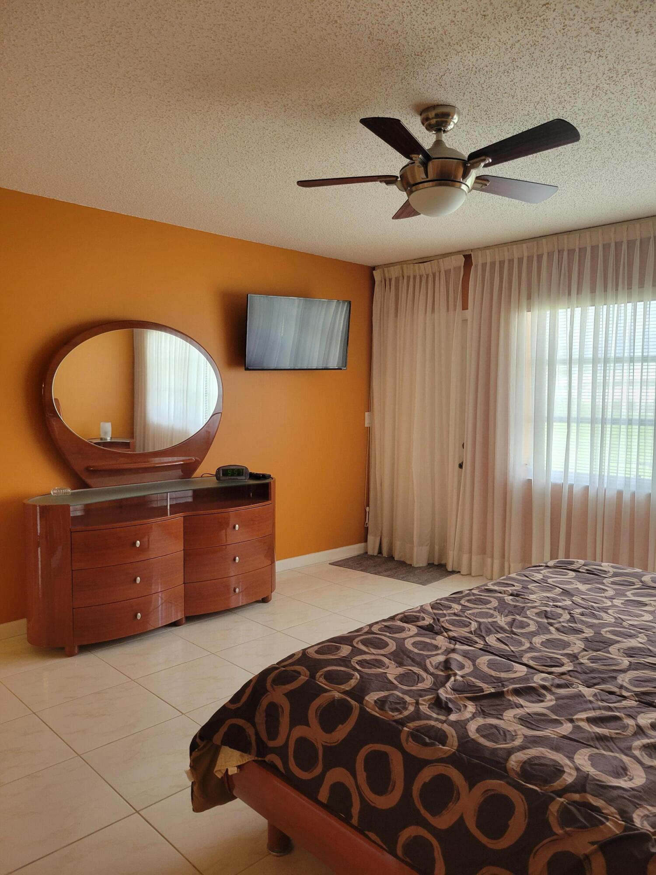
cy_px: 438
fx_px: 657
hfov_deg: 53.1
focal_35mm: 26
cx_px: 328
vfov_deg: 67.3
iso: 250
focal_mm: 5.4
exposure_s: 1/120
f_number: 1.8
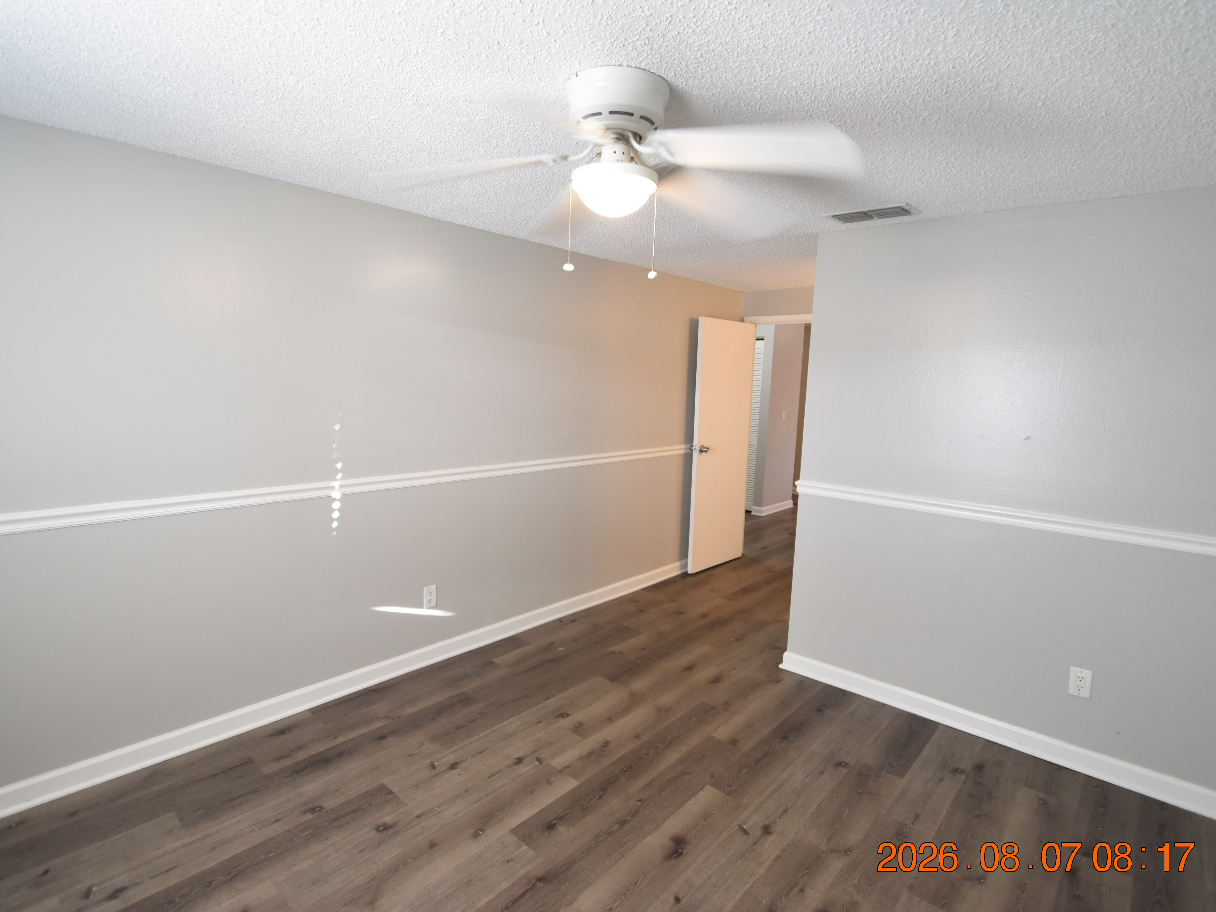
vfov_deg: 74.7
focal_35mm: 17
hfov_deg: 91.0
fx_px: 597
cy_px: 452
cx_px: 613
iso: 800
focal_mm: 10
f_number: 3.5
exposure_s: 1/30
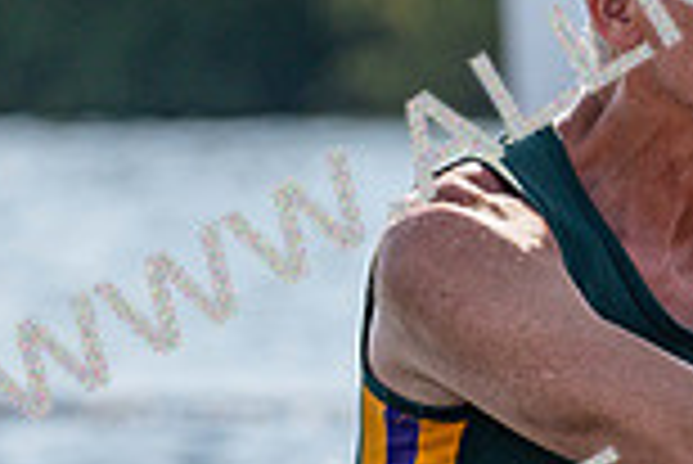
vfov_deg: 1.6
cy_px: 435
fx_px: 17129
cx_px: 522
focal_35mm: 889
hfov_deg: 2.3
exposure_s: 1/1600
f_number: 5.6
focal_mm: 236
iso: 200
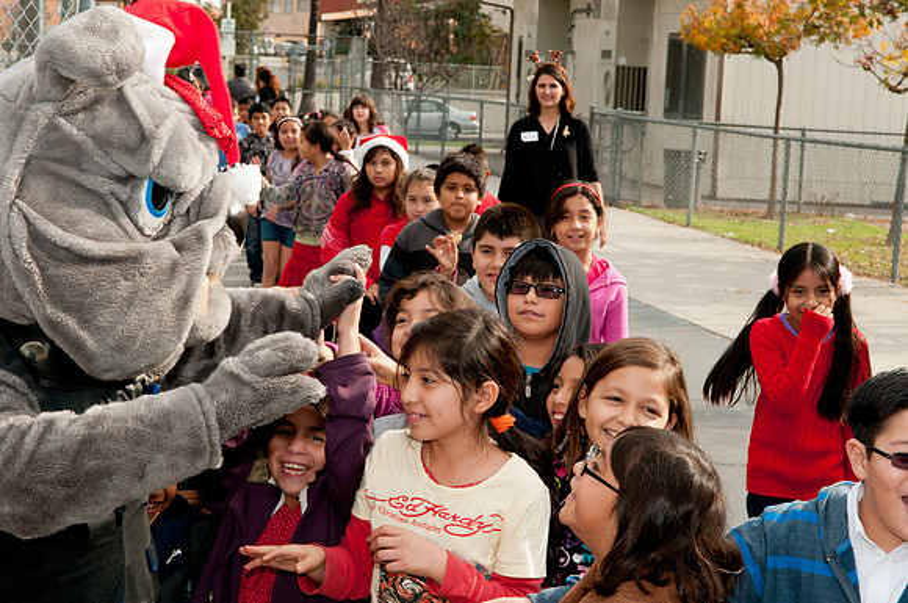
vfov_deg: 16.5
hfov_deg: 24.6
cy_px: 302
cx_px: 454
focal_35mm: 82
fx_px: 2078
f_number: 11
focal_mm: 55
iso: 320
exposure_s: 1/320
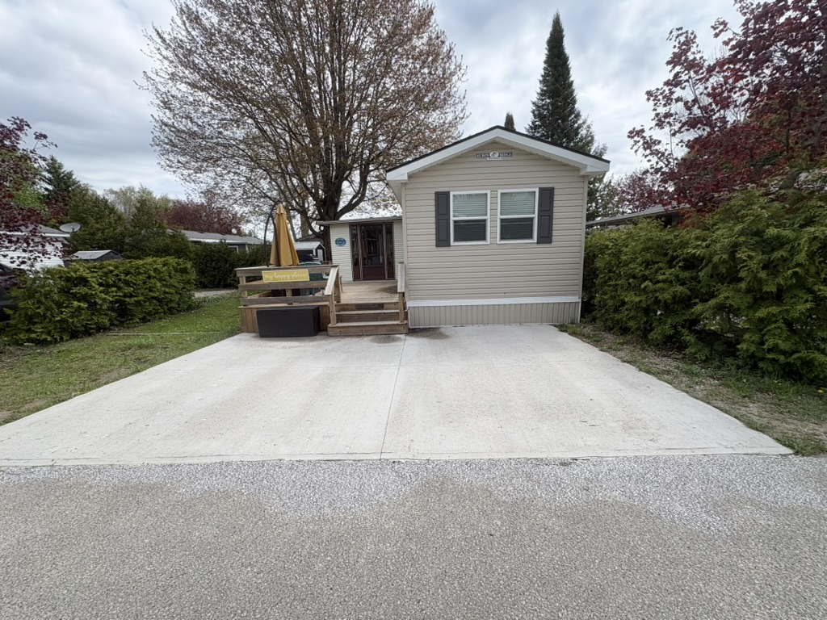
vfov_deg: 85.7
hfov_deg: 102.1
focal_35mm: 14
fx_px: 334
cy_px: 310
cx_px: 414
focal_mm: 2.22
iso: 50
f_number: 2.2
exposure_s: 1/2028
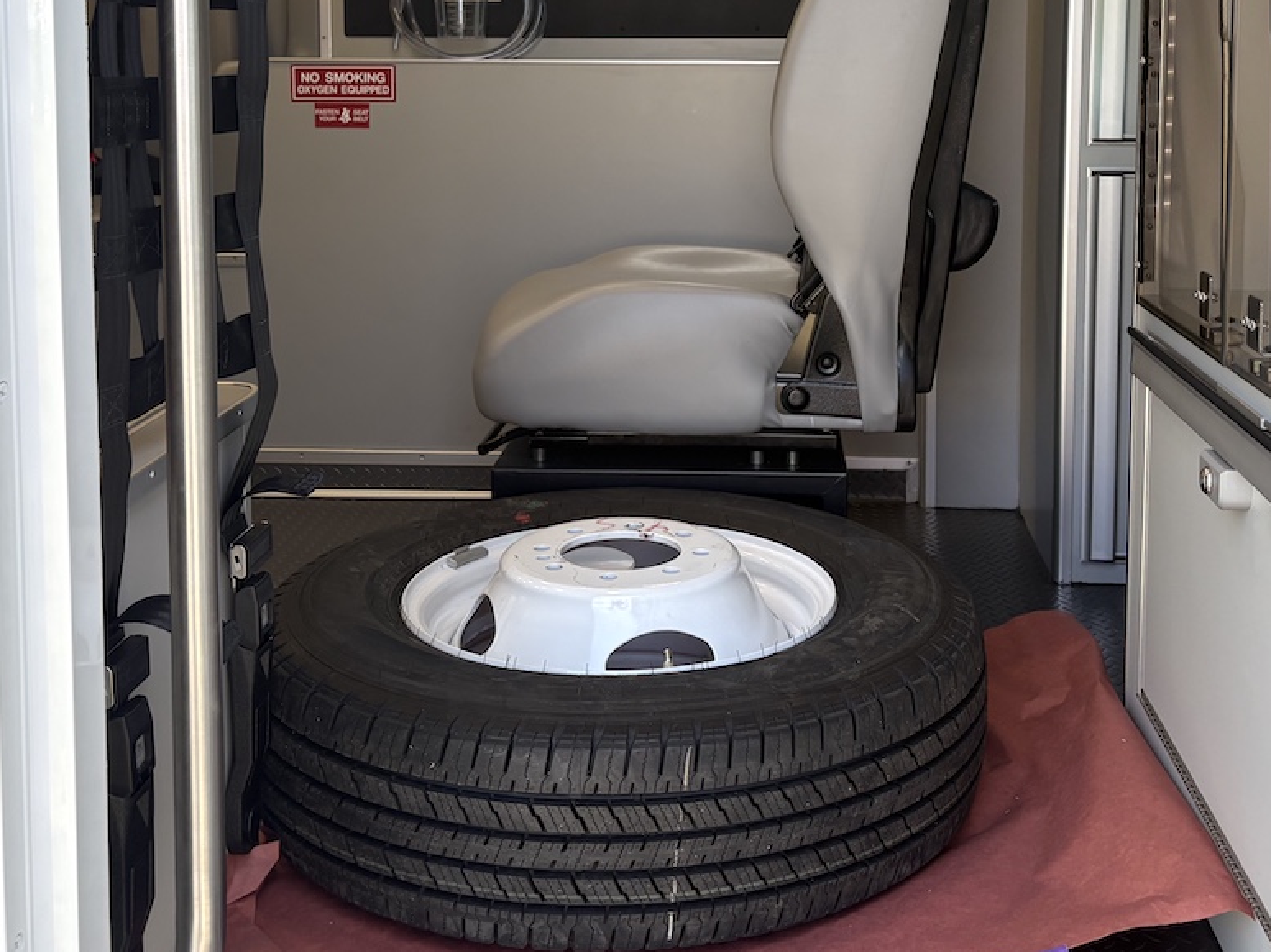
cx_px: 708
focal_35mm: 43
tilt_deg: -5.9
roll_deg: +1.1
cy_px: 176
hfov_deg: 43.8
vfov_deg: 32.6
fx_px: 1578
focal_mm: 5.96
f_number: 1.6
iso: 64
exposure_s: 1/350
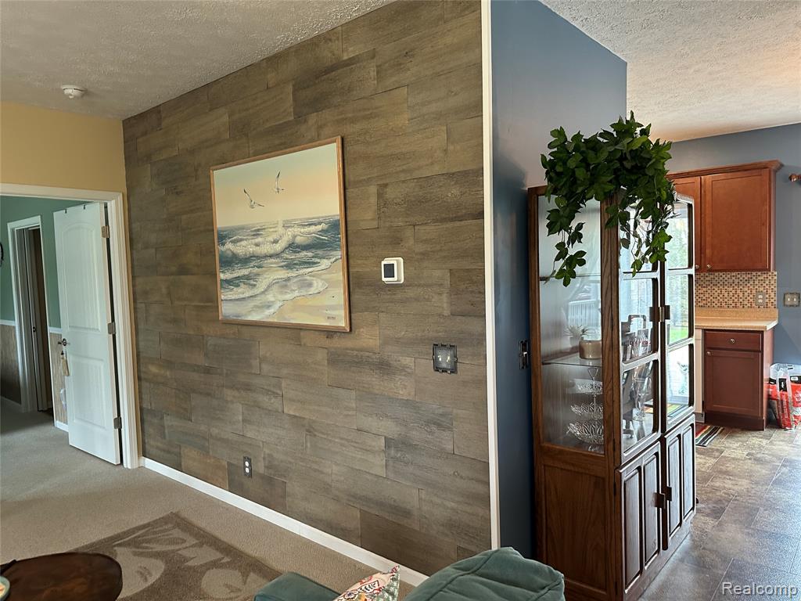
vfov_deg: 56.8
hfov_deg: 71.6
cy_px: 300
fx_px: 555
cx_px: 400
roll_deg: +2.1
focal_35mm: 24
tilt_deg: -3.4
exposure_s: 1/60
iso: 400
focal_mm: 6.86
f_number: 1.78
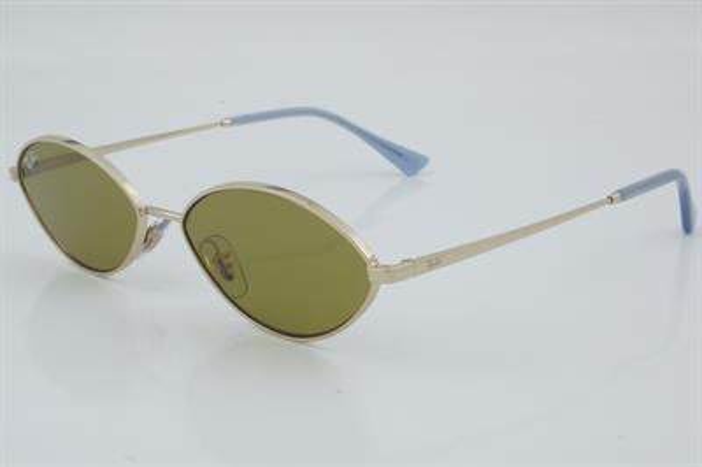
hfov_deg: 27.0
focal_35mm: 75
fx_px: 1461
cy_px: 234
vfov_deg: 18.2
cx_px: 351
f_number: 29
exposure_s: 1/4
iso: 100
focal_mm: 50
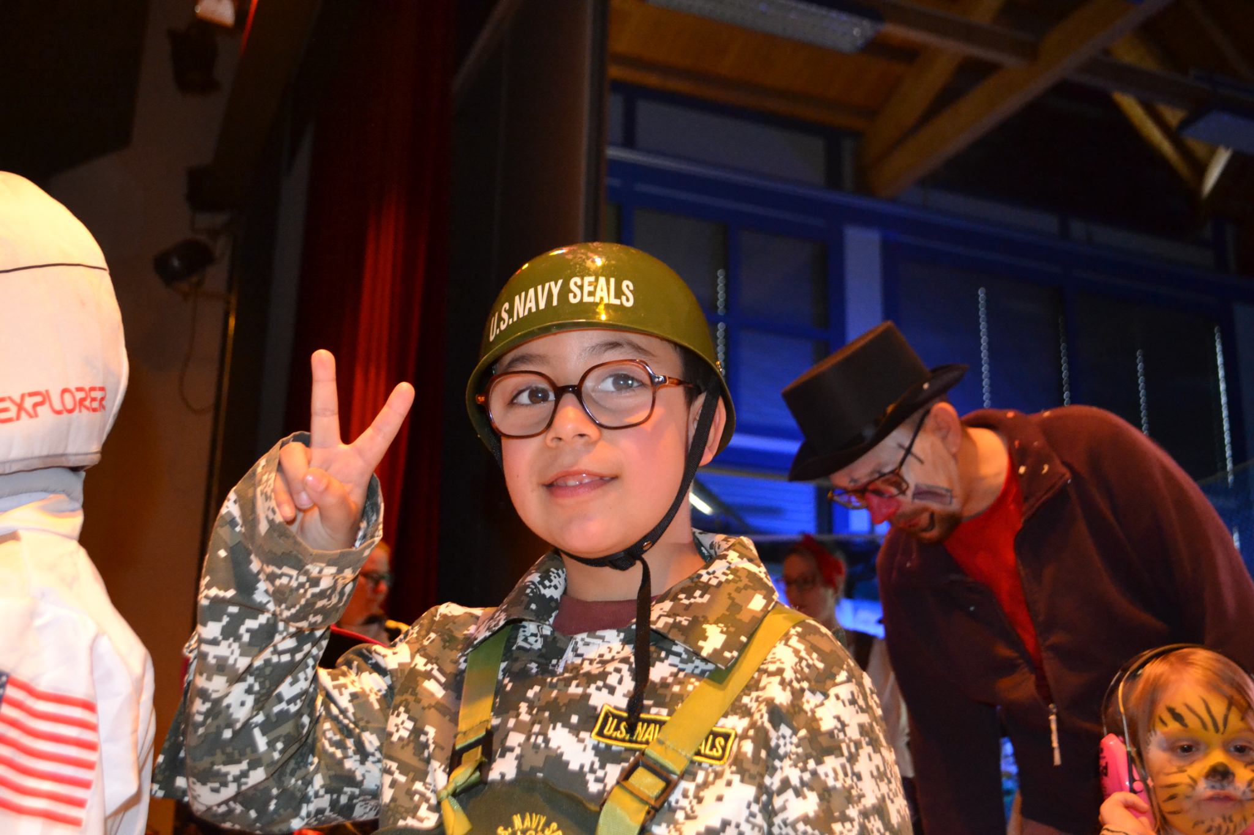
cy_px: 418
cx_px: 627
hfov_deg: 49.6
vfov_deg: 34.2
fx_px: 1358
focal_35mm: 39
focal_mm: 26
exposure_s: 1/60
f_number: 4.2
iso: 2500
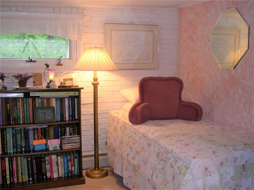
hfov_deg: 49.0
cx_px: 127
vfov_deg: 37.7
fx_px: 279
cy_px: 95
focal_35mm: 38
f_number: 2.8
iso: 100
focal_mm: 8
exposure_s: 1/30
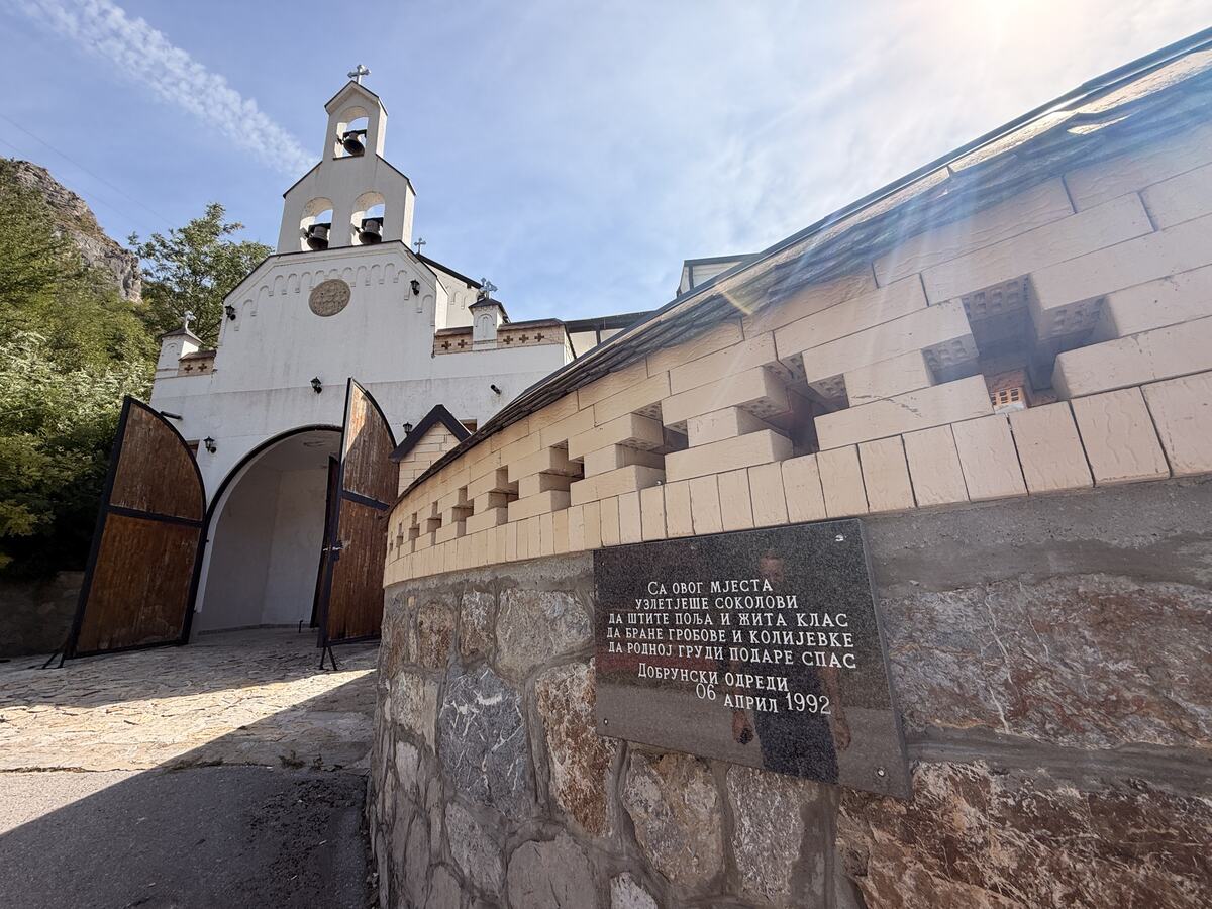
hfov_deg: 102.1
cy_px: 454
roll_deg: +2.7
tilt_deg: +16.6
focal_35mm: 14
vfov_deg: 85.7
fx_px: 490
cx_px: 606
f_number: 2.2
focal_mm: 2.22
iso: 32
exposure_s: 1/770
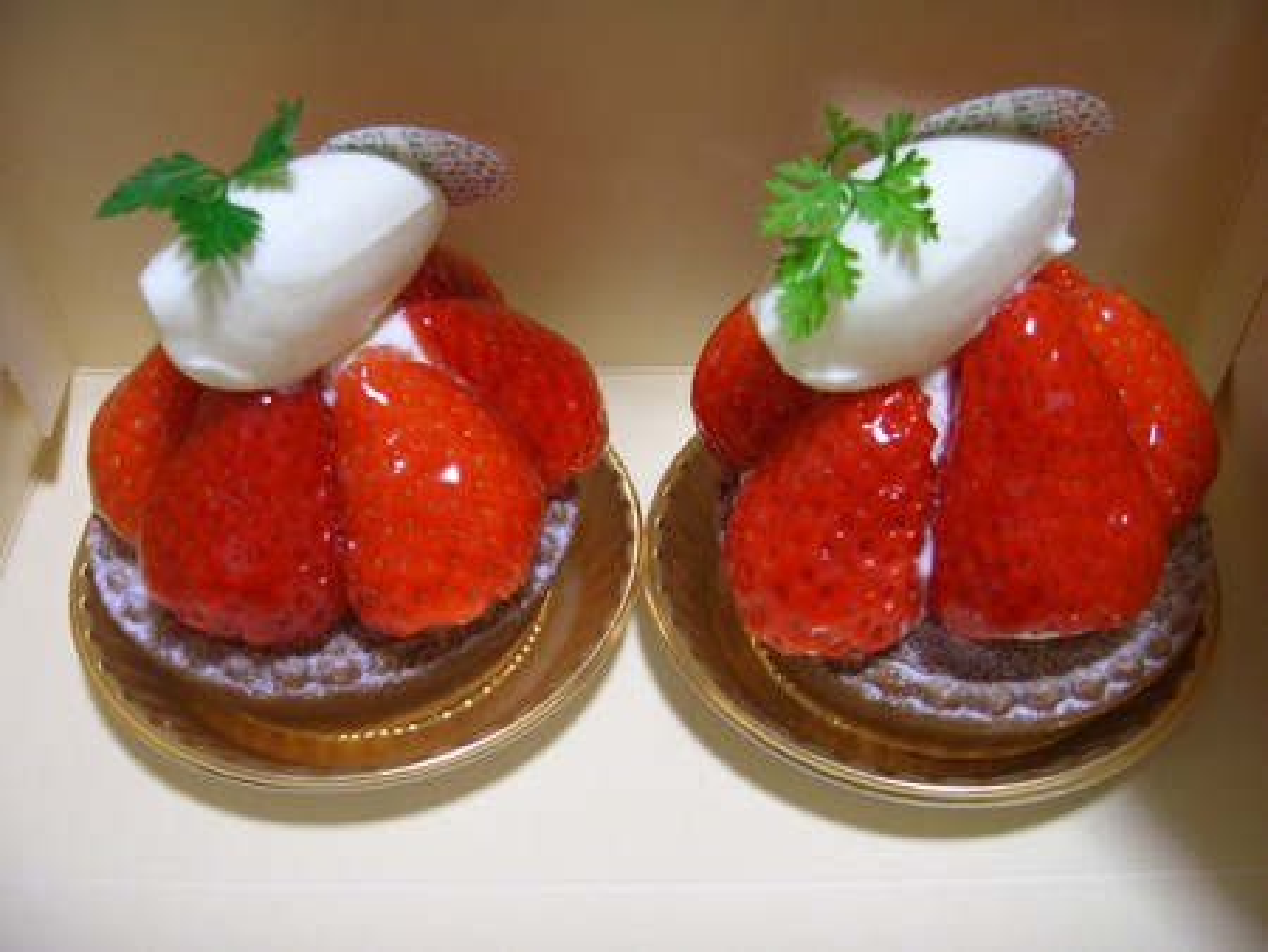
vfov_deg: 36.9
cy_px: 476
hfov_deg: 47.8
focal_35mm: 39
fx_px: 1429
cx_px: 634
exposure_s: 1/25
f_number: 2.8
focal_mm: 8
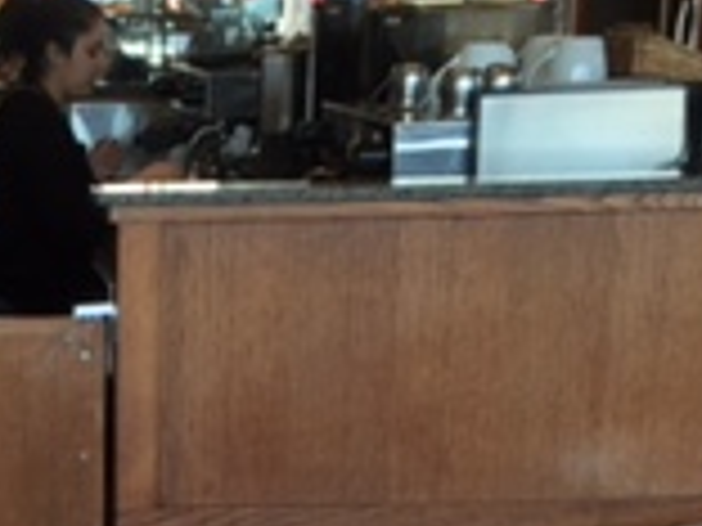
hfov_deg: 16.0
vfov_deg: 11.8
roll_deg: +0.5
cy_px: 814
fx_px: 2413
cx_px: -94
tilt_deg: -18.5
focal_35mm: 119
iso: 32
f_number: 2.2
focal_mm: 4.15
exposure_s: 1/60
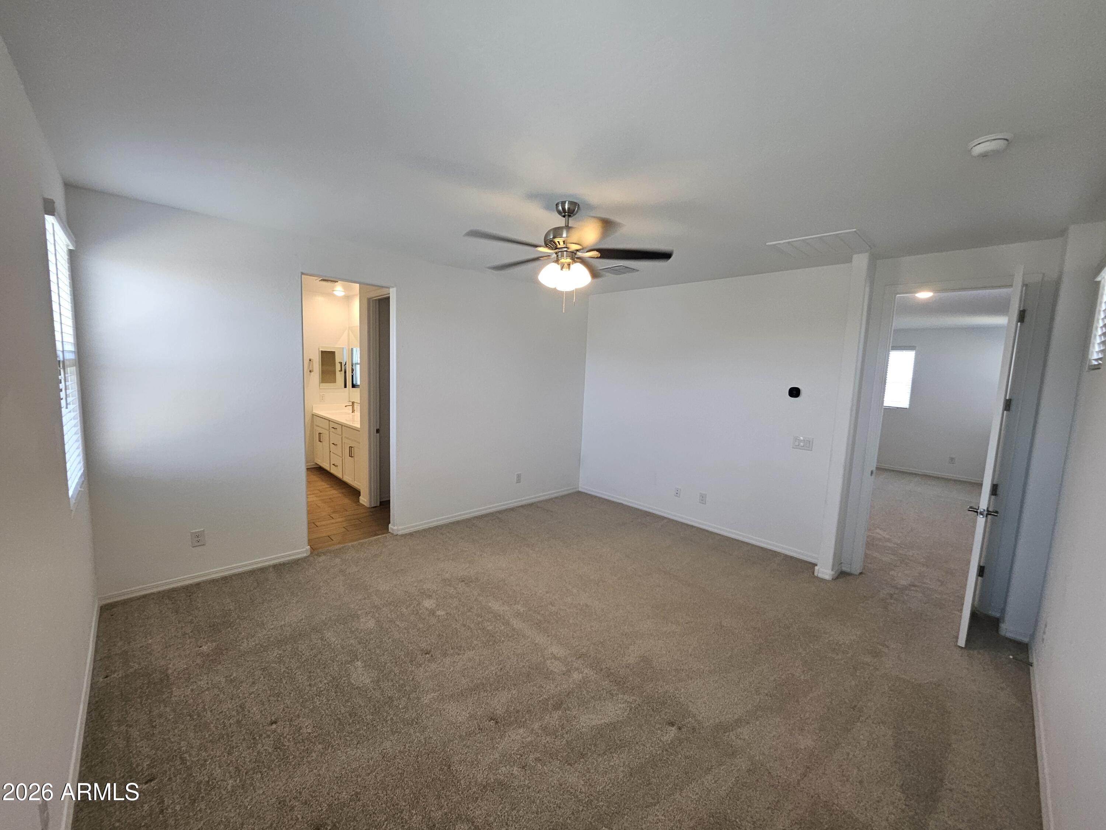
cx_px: 553
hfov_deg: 106.2
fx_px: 415
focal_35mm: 13
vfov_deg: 89.9
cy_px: 415
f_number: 2.2
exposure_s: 1/60
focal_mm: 1.7
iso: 80
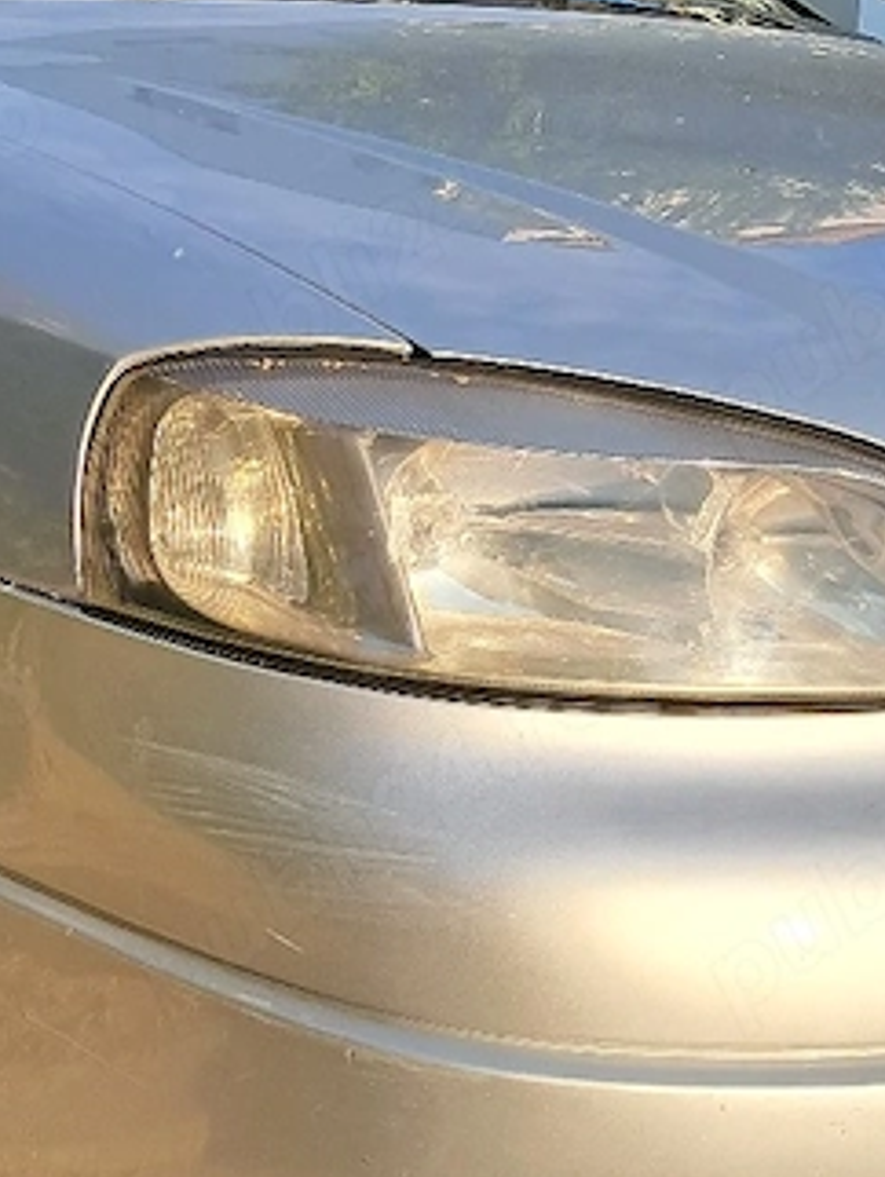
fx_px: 2281
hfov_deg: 21.0
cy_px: 351
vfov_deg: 28.7
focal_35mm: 67
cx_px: -48
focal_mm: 4
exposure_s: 1/435
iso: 50
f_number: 1.8
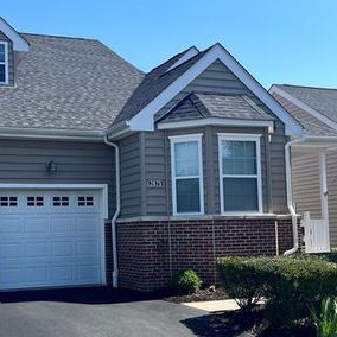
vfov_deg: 31.6
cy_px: 192
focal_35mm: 54
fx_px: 595
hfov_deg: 31.1
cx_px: 85
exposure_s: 1/3745
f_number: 1.6
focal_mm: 5.1
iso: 50
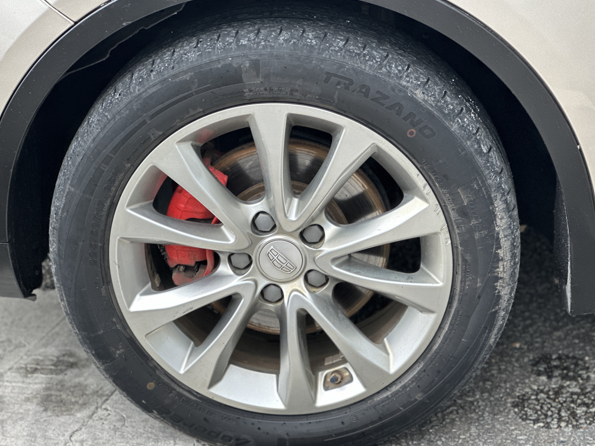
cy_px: 236
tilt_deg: -25.4
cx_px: 285
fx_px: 1513
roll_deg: +1.5
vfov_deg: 16.8
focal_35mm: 88
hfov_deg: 22.3
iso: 125
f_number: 2.8
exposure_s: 1/121
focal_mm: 9
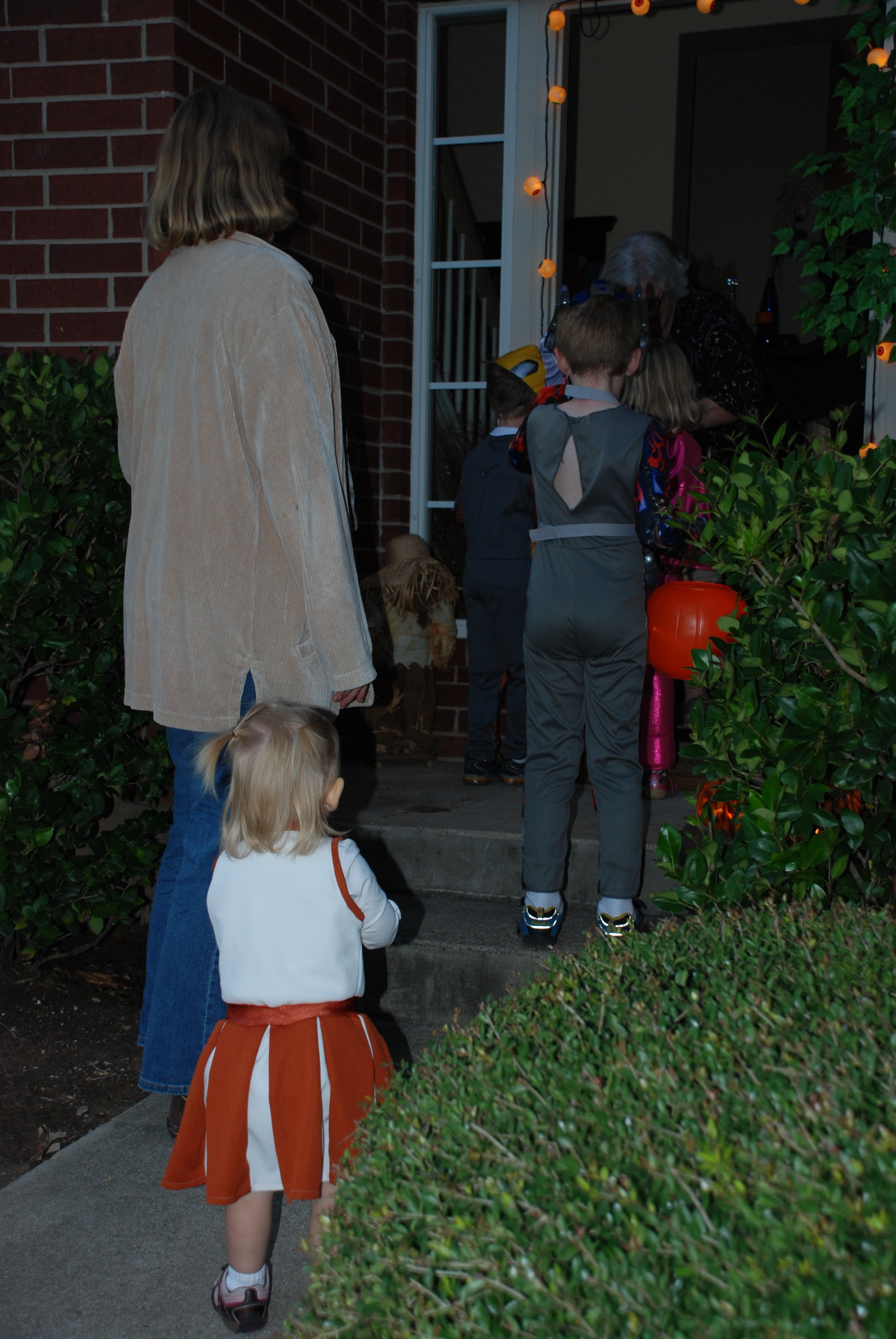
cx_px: 448
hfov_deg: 28.2
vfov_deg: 41.1
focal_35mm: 48
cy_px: 670
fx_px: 1787
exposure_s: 1/60
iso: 200
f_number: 4.2
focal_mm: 32
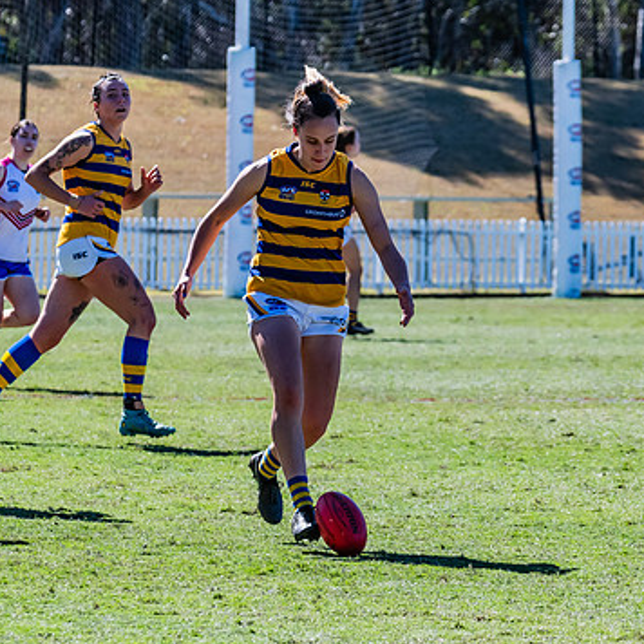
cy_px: 366
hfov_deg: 4.4
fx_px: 8419
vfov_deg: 4.4
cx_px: 378
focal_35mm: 400
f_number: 8
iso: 800
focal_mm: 210
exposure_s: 1/1600
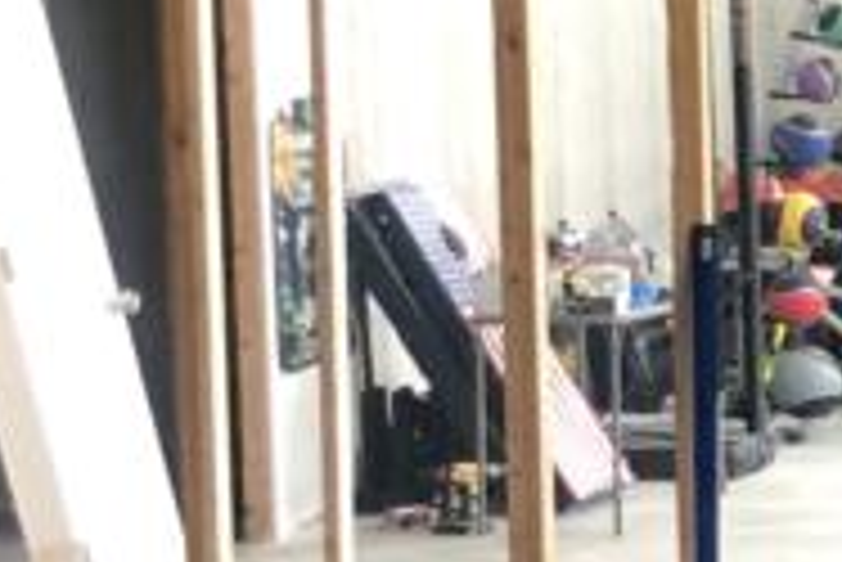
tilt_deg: -4.1
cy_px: 436
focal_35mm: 187
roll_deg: +1.5
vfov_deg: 7.3
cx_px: 1603
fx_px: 4377
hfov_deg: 10.3
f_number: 1.8
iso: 40
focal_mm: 4
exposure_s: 1/15
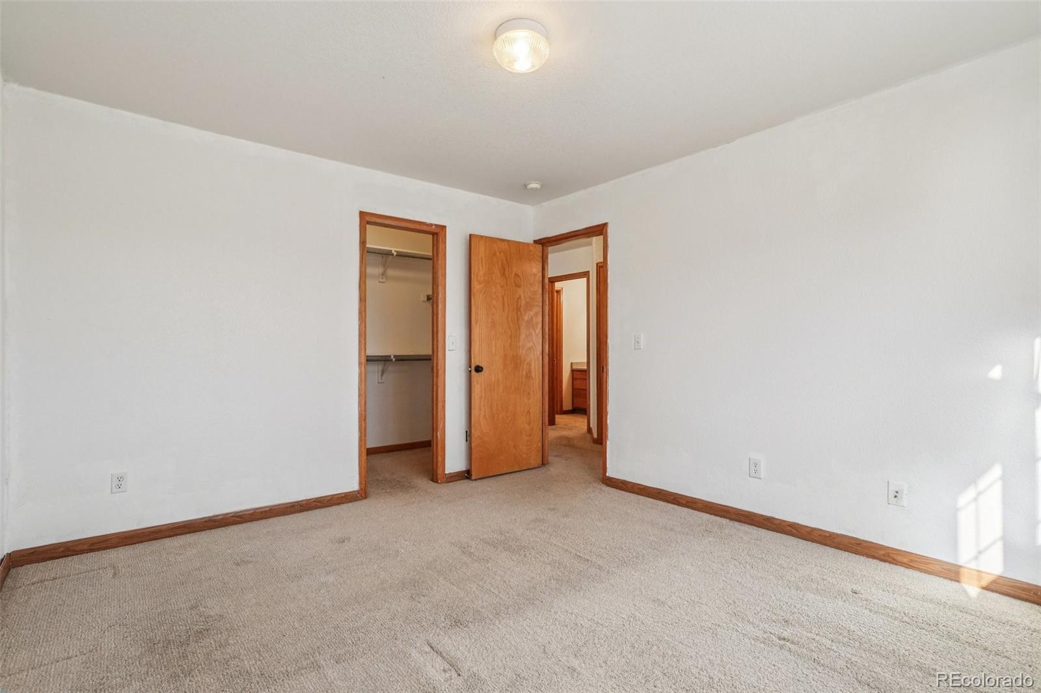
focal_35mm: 16
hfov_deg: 95.0
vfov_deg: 72.0
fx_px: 477
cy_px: 346
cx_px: 520
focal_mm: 11
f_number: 8
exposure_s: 1/30
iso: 200
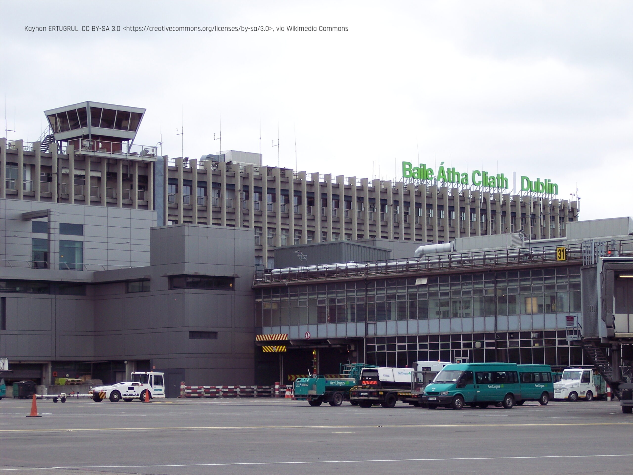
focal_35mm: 91
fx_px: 1664
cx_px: 316
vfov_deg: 16.2
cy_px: 238
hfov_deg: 21.5
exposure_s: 1/250
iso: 100
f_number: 4.1
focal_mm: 18.7
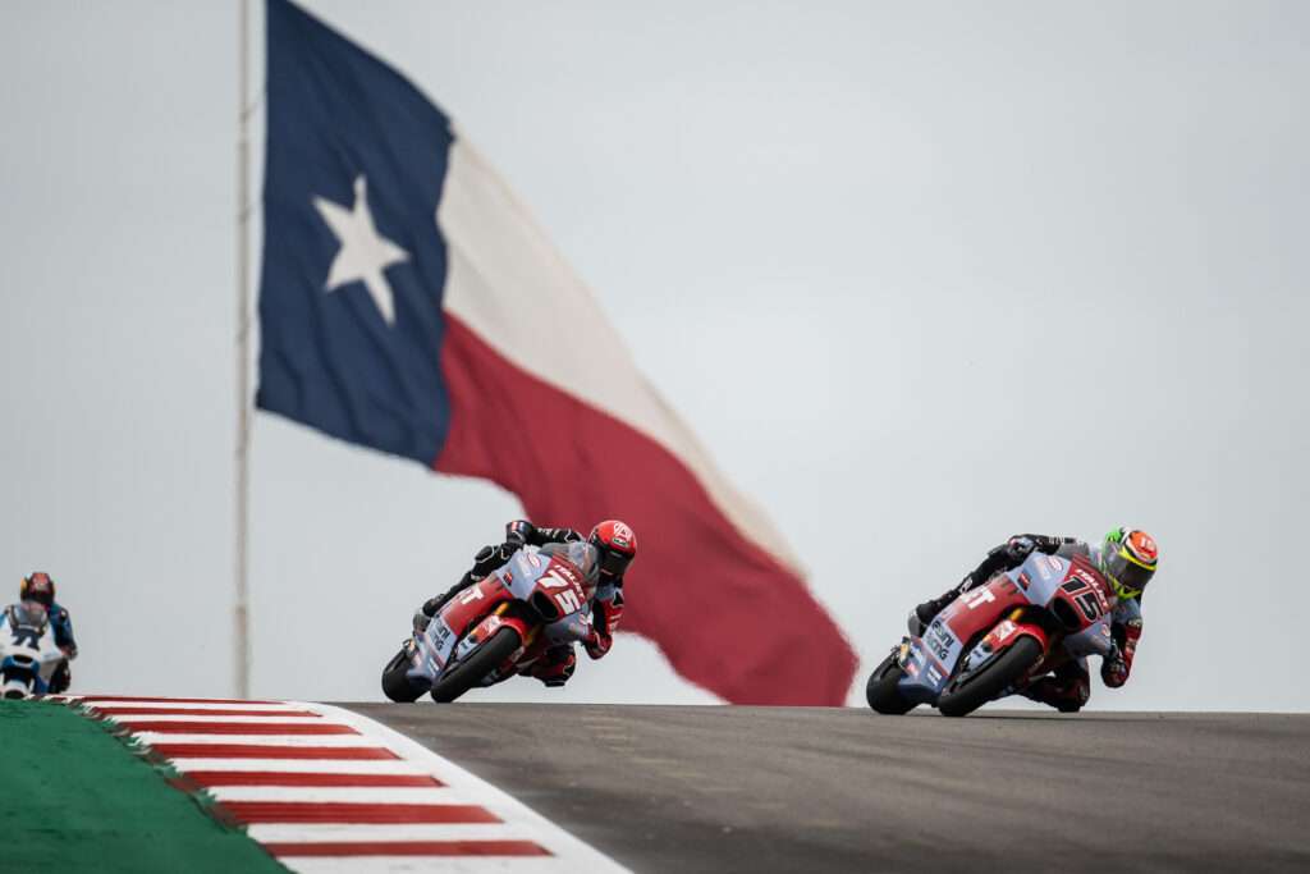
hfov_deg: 3.4
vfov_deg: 2.3
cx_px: 655
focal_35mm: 600
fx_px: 21835
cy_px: 437
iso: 400
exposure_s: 1/2000
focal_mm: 400
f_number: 4.5
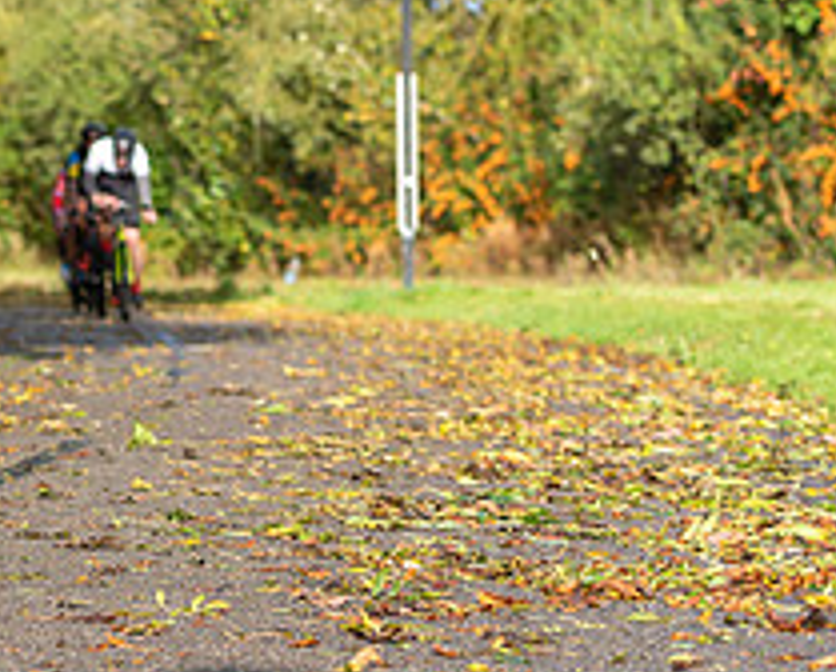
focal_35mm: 182
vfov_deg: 8.5
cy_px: 46
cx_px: -256
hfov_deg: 10.4
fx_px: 4512
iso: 200
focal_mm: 70
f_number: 3.2
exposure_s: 1/1600
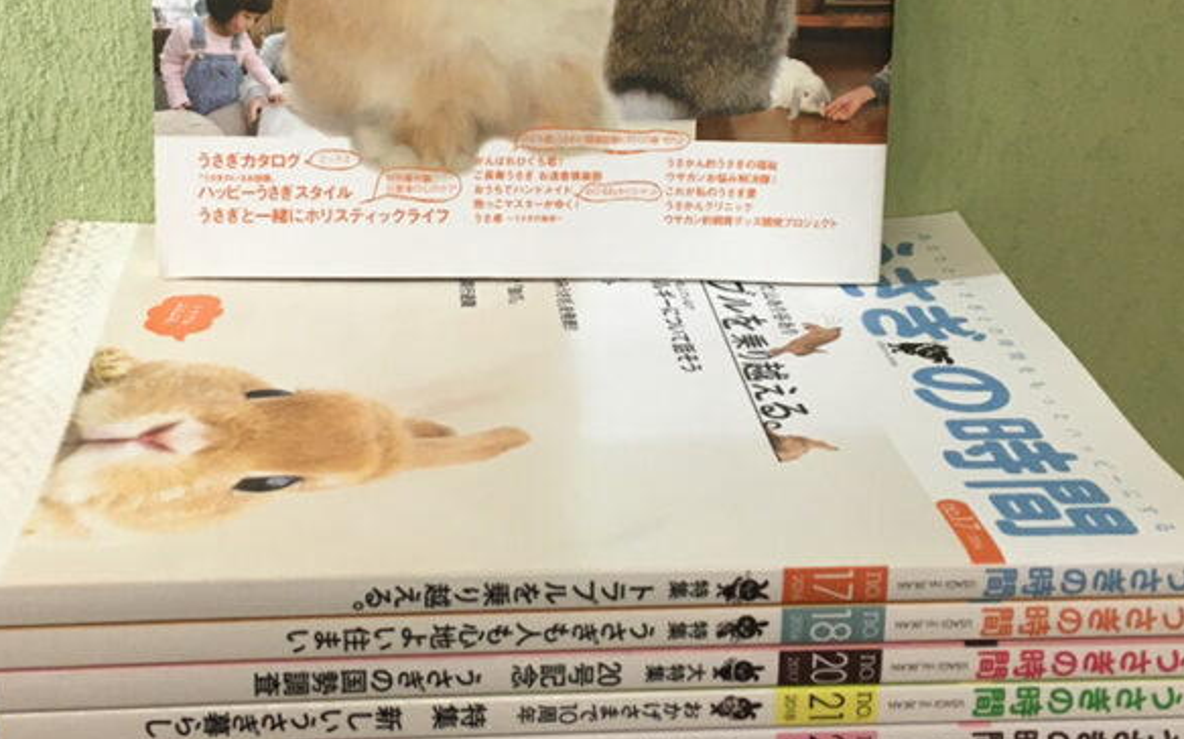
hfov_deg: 37.5
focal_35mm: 54
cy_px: 179
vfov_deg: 23.7
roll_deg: -0.2
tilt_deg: -20.3
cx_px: 542
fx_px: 1742
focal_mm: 4.15
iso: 64
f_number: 2.2
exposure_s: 1/30
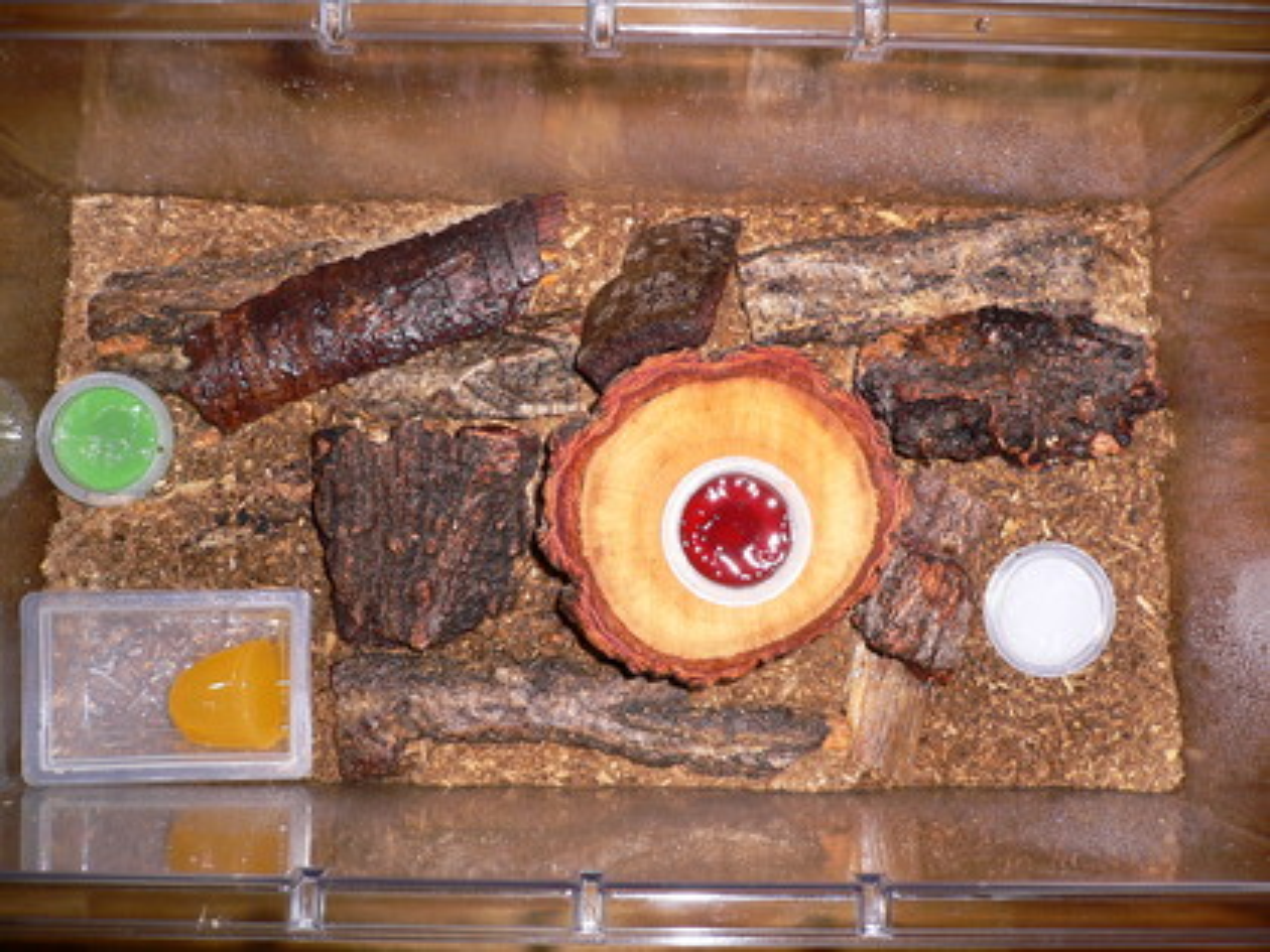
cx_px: 635
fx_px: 1284
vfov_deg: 40.7
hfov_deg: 52.6
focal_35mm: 35
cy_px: 476
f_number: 2.8
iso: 64
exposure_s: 1/60
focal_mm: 5.8
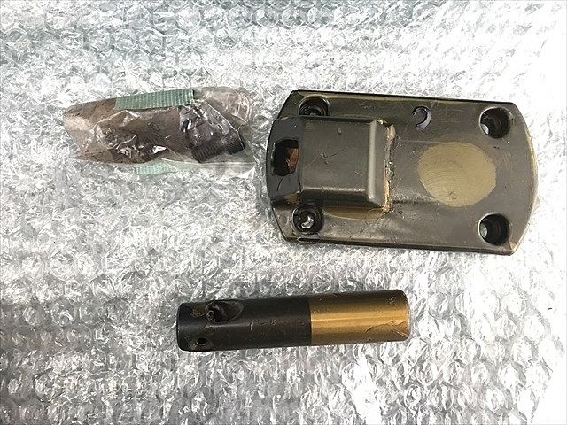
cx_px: 284
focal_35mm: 28
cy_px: 212
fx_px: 459
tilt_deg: -84.8
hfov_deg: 63.4
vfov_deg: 49.7
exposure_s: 1/33
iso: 40
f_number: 1.8
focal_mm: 3.99
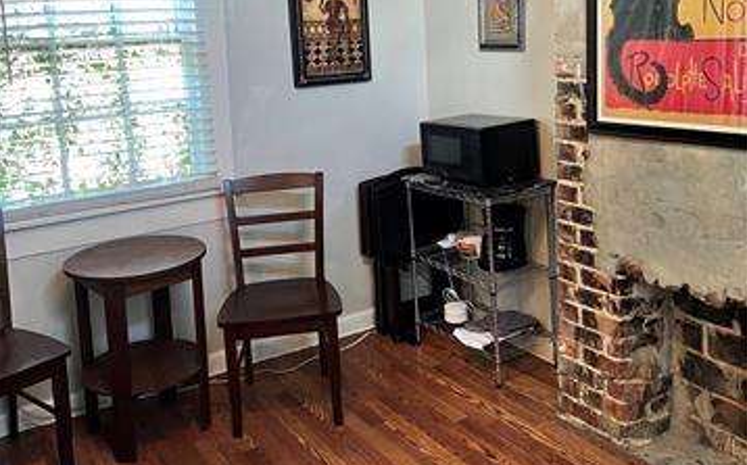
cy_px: 117
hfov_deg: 52.8
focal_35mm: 37
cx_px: 374
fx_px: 753
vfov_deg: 33.7
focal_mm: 5.7
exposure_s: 1/60
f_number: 1.5
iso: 125
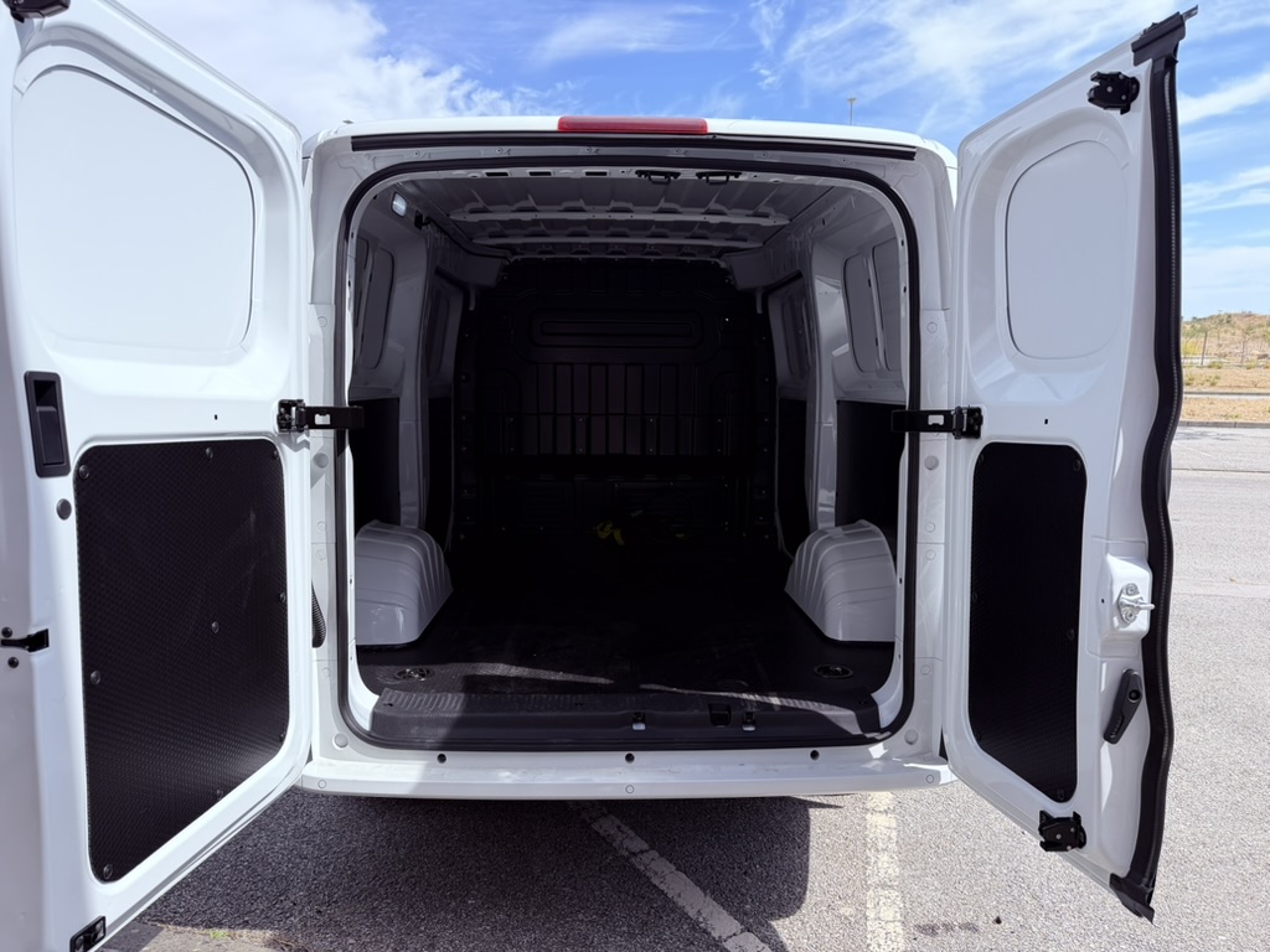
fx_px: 881
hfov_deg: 71.6
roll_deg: +0.6
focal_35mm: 24
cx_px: 635
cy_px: 476
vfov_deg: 56.8
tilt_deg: -8.6
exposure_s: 1/3145
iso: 100
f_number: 1.78
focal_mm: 6.76
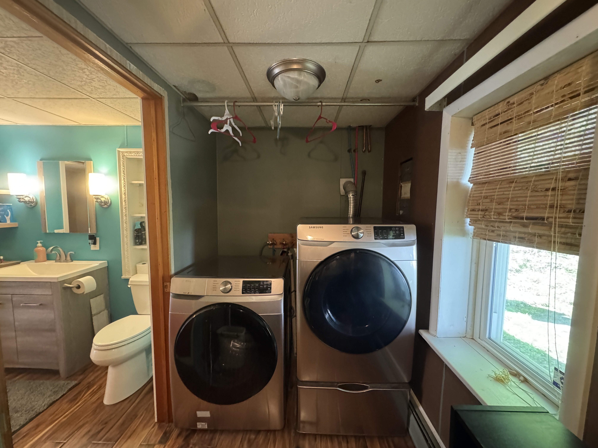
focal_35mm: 14
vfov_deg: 85.7
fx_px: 242
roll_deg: -0.4
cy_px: 224
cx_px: 299
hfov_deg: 102.1
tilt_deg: -4.3
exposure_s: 1/40
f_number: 2.2
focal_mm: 2.22
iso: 1250
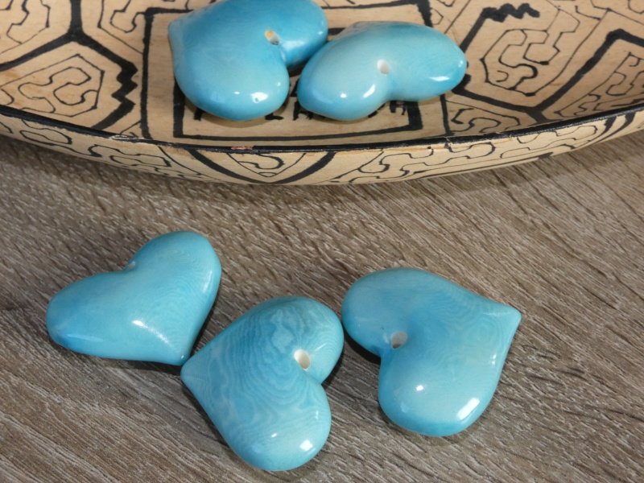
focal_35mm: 58
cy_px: 242
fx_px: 1079
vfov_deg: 25.2
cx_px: 322
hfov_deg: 33.2
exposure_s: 1/60
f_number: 4.1
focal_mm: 10.4
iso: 400
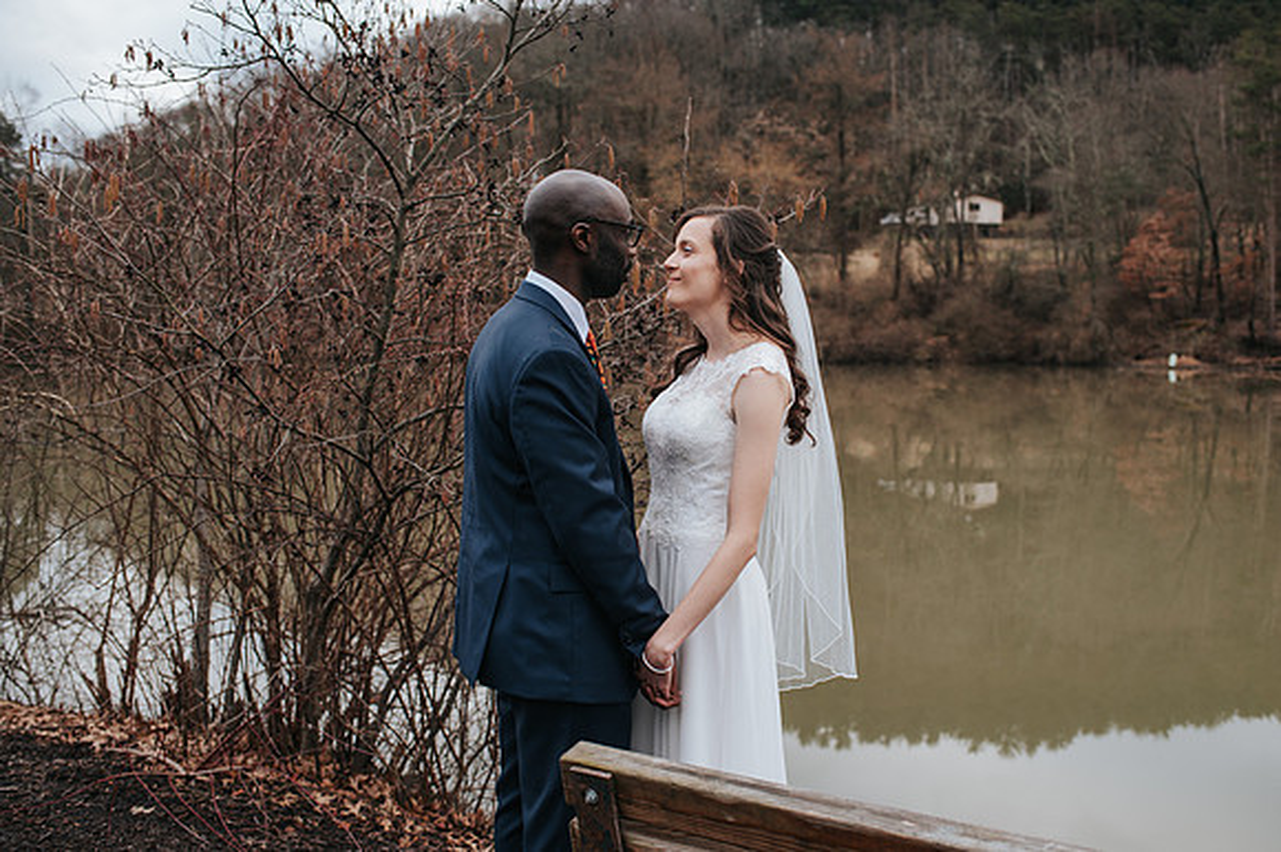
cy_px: 450
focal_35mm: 37
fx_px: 1315
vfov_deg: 35.9
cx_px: 677
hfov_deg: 51.9
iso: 250
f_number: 3.2
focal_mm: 35
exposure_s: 1/200
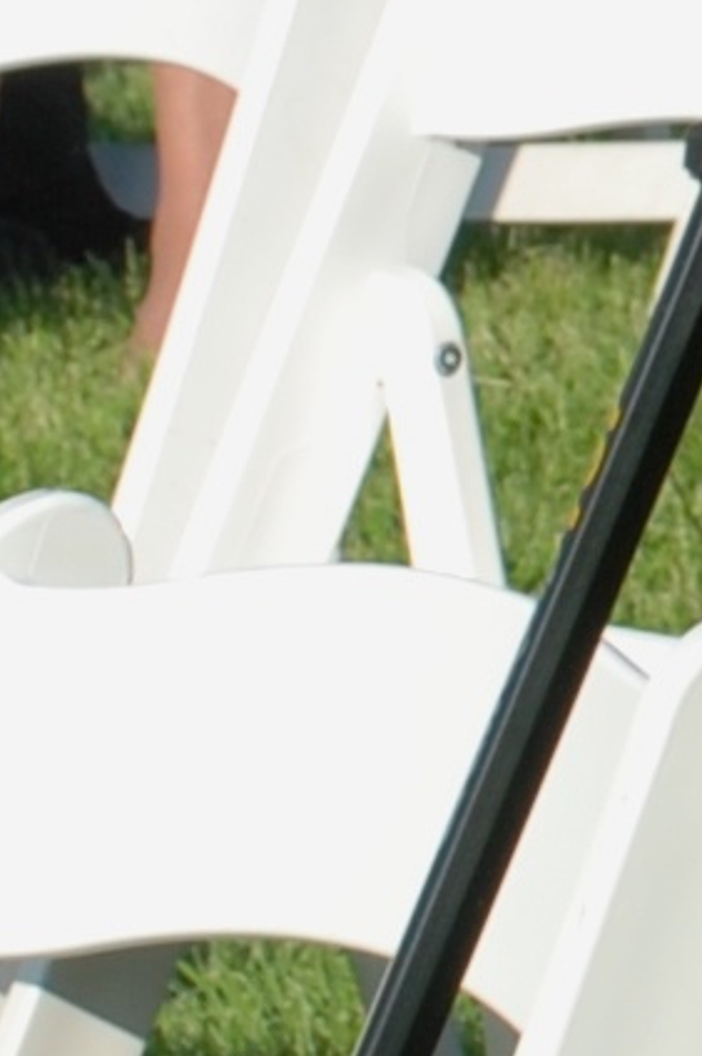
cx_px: 2935
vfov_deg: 3.1
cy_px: -869
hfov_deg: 2.0
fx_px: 19306
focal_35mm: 659
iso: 100
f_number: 7.1
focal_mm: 48
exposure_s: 1/200
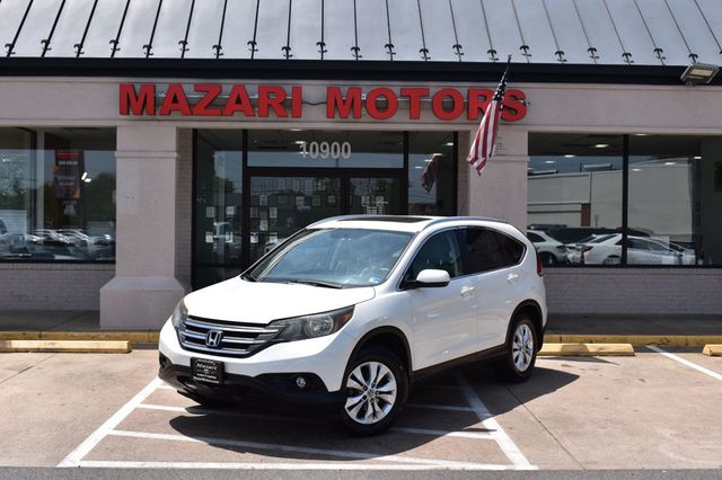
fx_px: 902
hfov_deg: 43.6
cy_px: 240
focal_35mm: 45
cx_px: 361
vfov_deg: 29.8
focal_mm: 30
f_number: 11
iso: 280
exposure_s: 1/500
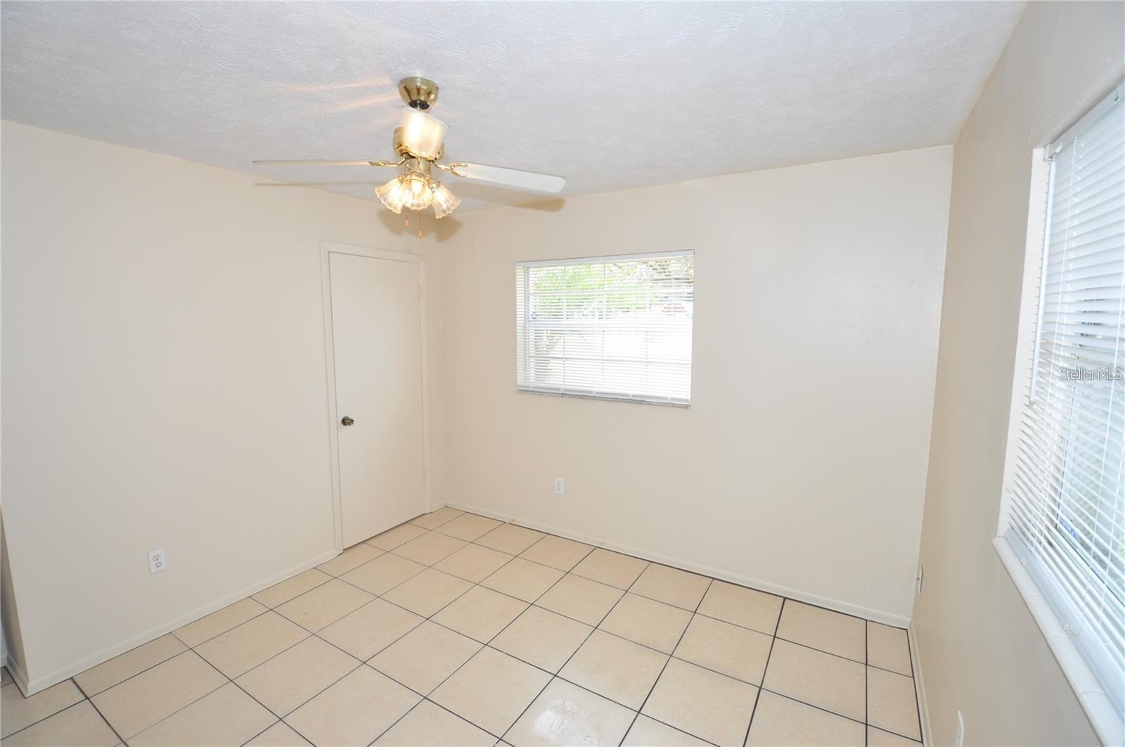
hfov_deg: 100.5
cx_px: 562
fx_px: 468
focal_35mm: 15
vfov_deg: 77.2
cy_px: 374
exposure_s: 1/100
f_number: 5
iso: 400
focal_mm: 10
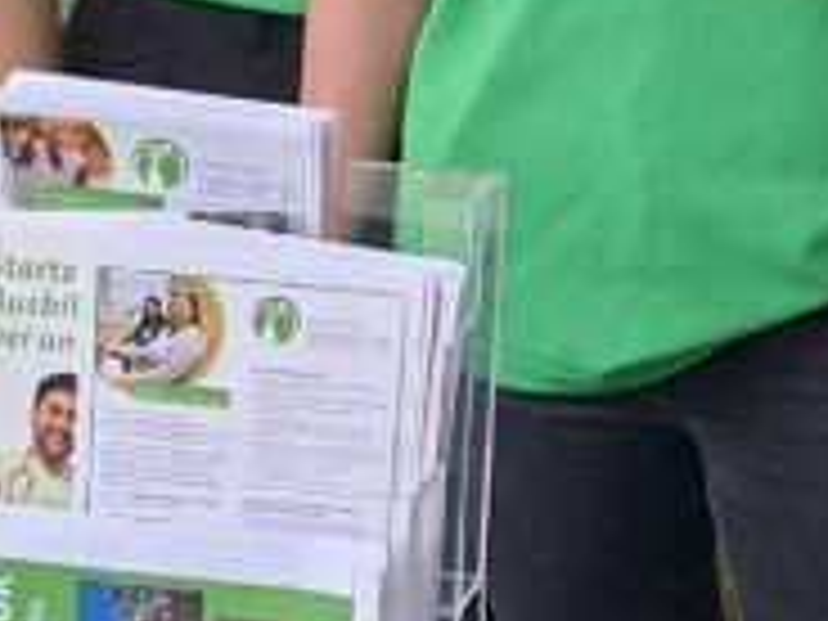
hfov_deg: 14.9
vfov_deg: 11.6
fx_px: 3062
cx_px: 999
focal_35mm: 128
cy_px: 230
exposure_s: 1/223
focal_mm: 5.54
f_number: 1.8
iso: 50
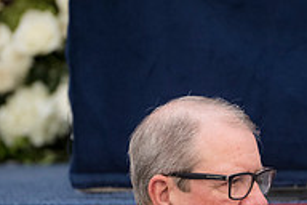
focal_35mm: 633
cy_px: 271
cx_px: 224
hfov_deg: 3.3
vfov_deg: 2.2
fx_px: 5398
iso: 1600
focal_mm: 270
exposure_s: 1/500
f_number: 5.6
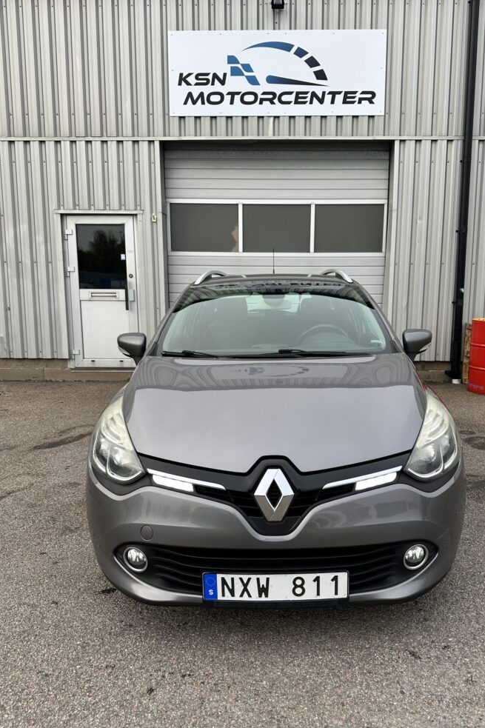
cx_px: 271
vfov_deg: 69.4
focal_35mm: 26
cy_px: 373
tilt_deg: -8.9
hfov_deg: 49.4
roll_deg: -1.2
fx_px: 526
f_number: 1.78
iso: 64
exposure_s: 1/126
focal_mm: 6.86
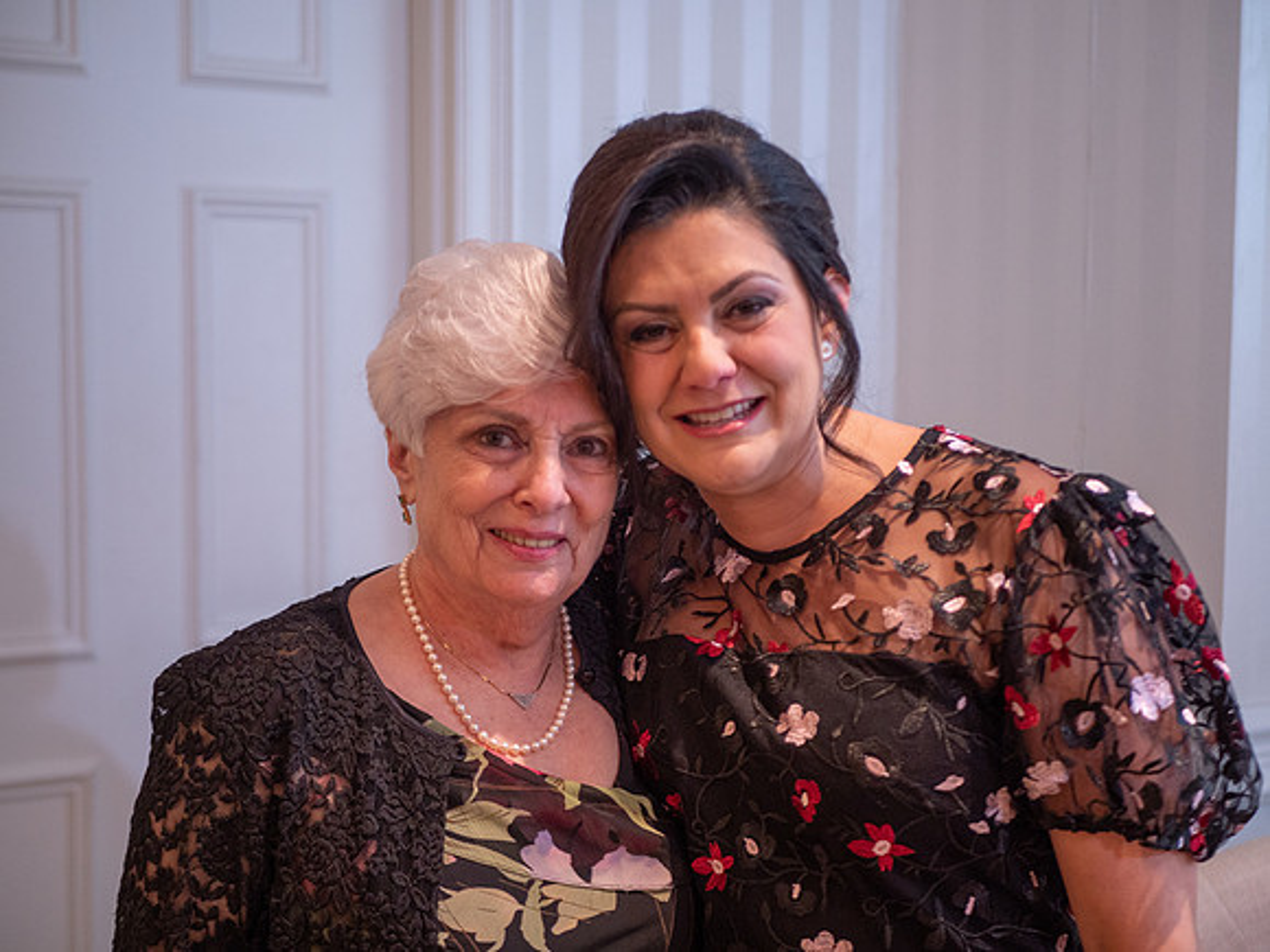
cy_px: 476
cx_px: 635
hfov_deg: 38.2
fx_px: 1834
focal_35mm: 50
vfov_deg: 29.1
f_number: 1.7
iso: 500
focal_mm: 25
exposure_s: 1/80
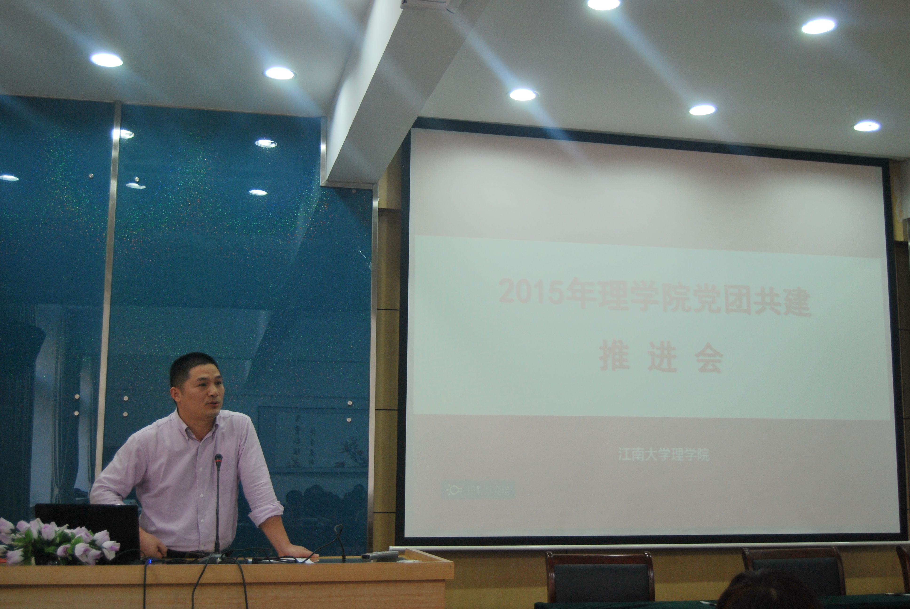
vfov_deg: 32.0
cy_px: 304
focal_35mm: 42
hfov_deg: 46.3
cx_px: 455
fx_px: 1063
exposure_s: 1/30
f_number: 4.2
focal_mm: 28
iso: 280
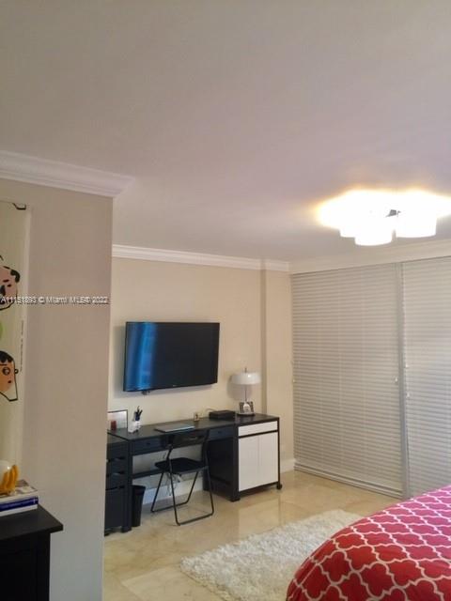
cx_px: 226
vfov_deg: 61.7
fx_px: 504
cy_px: 300
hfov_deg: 48.2
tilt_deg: +5.0
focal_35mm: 29
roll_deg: -0.3
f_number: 2.2
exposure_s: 1/30
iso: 40
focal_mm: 4.15
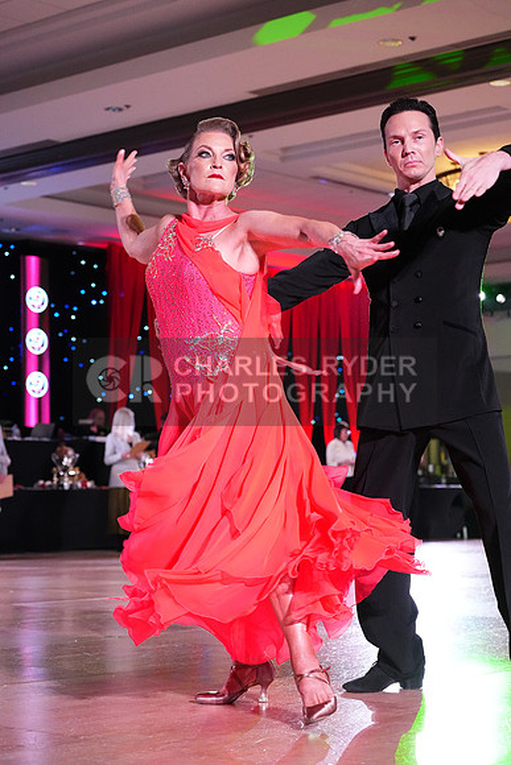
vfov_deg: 28.8
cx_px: 256
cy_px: 382
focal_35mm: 70
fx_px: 1489
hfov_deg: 19.5
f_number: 5
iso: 8000
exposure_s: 1/400
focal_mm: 70
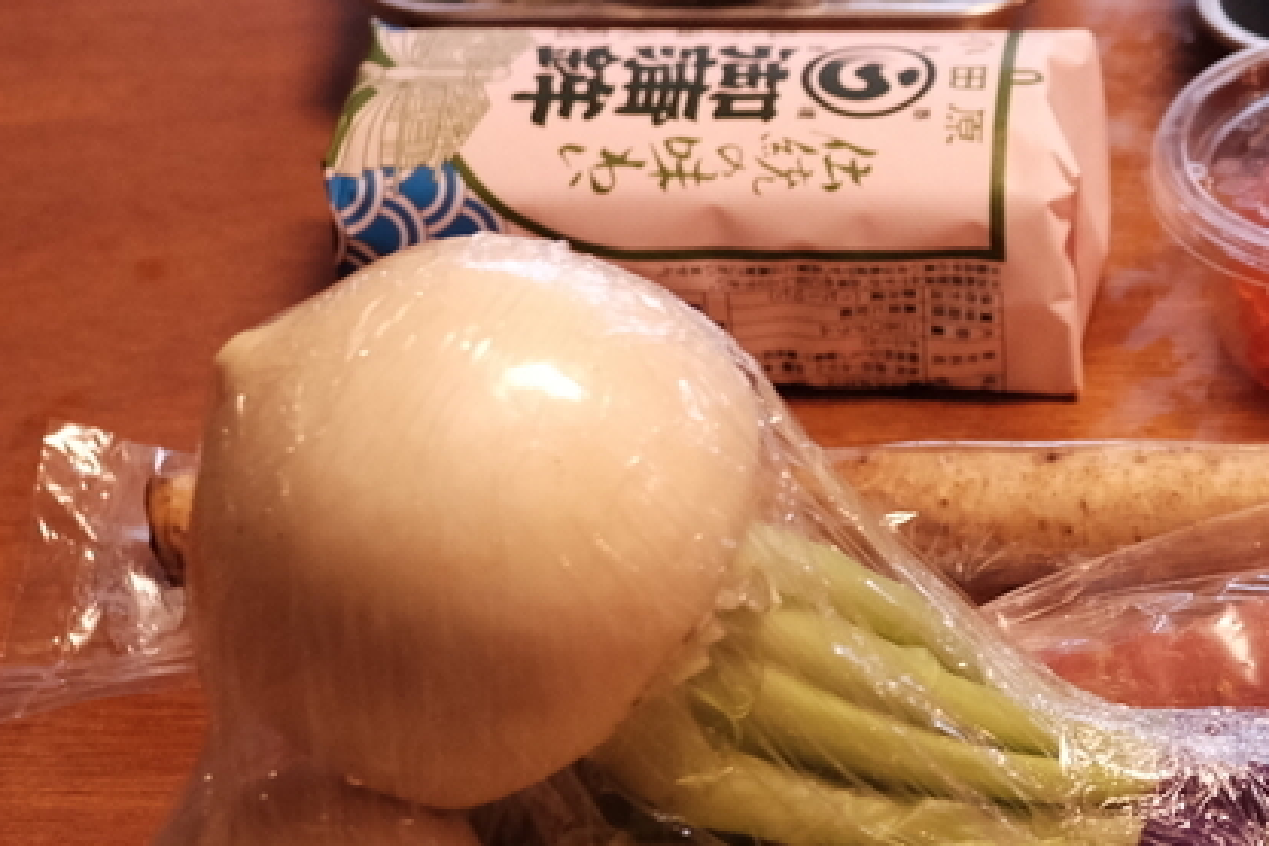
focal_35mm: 138
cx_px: 1622
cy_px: 347
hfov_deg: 14.3
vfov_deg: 9.9
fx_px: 4864
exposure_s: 1/25
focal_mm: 32
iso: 1600
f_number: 4
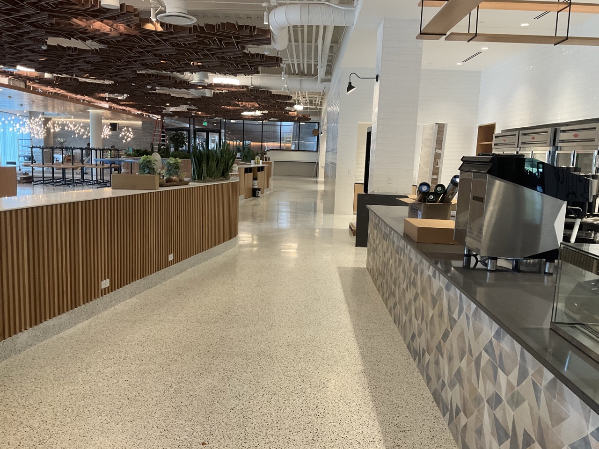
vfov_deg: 48.2
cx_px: 300
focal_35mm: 29
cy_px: 224
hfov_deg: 61.7
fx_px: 502
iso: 64
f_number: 1.8
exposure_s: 1/60
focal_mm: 3
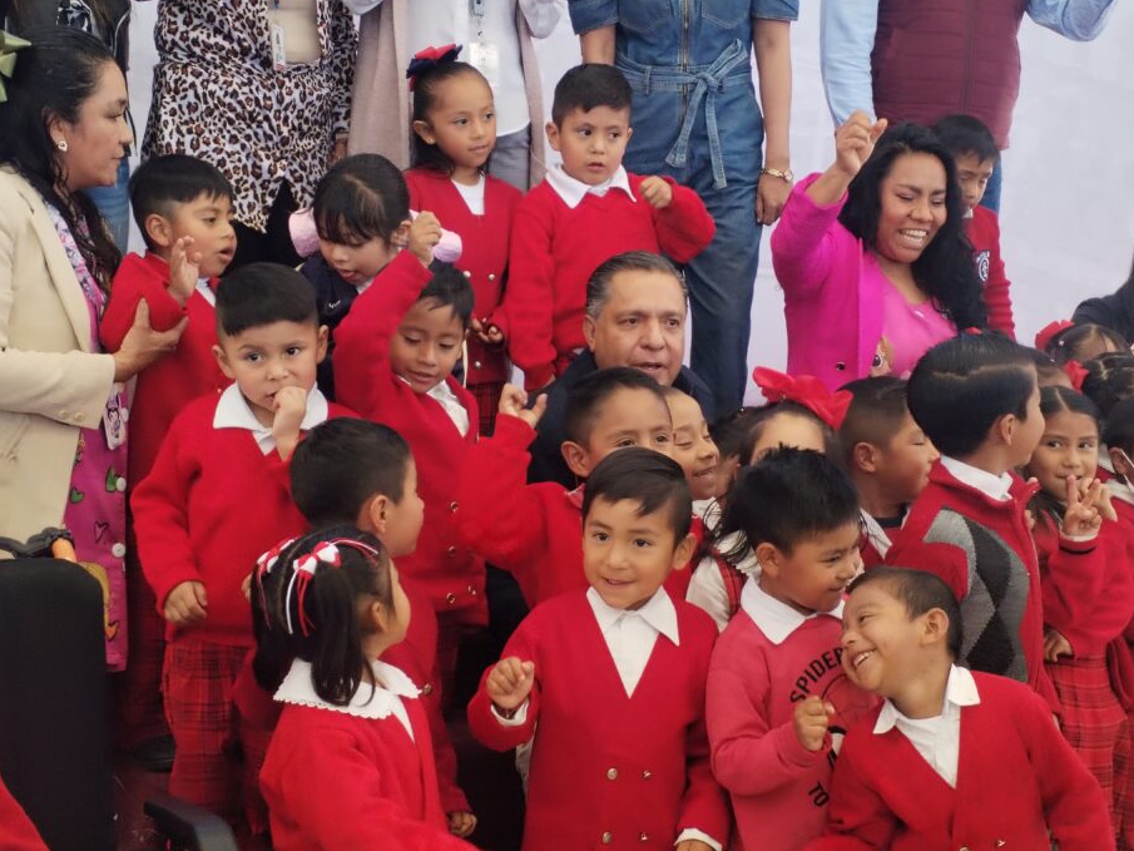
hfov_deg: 28.1
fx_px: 2261
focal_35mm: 69
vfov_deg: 21.3
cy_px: 410
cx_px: 637
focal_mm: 4.75
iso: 100
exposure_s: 1/177
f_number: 1.8
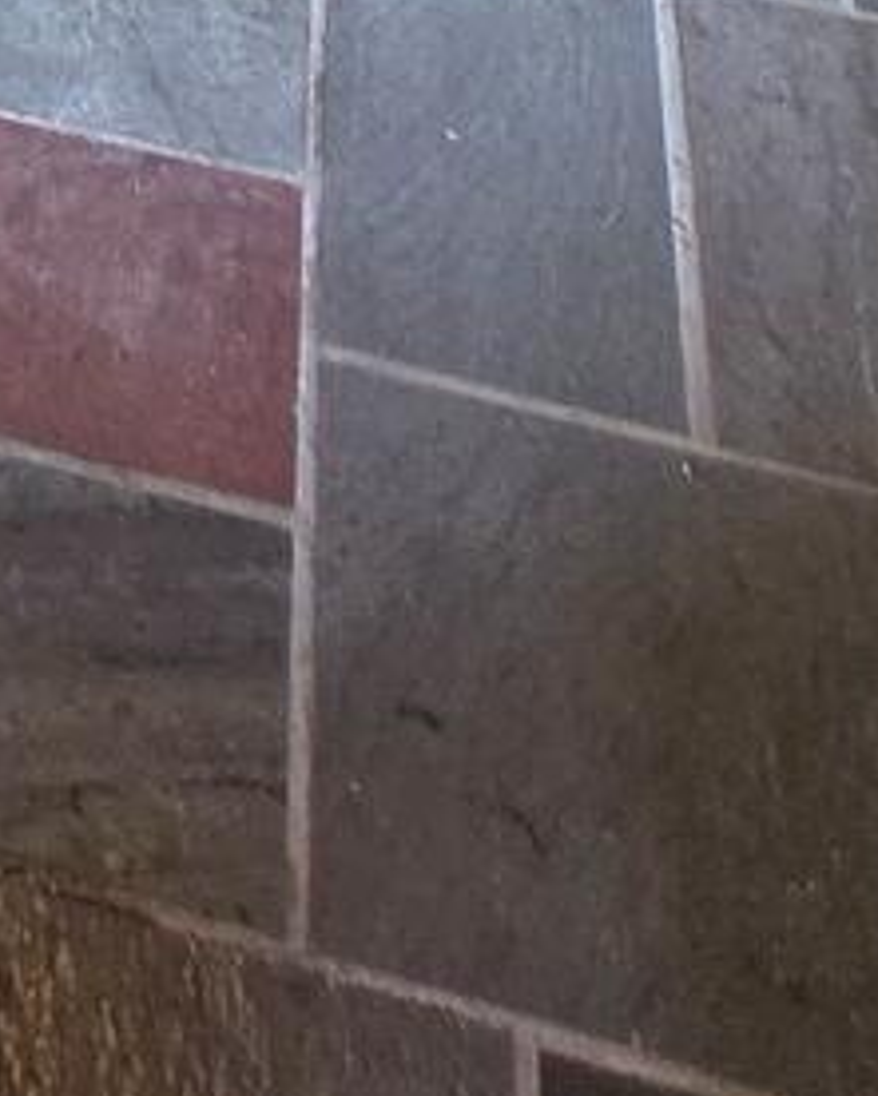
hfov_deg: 14.5
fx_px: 2987
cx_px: -747
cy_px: -1989
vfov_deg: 12.3
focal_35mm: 92
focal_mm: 2.2
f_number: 1.9
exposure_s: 1/60.2
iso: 160
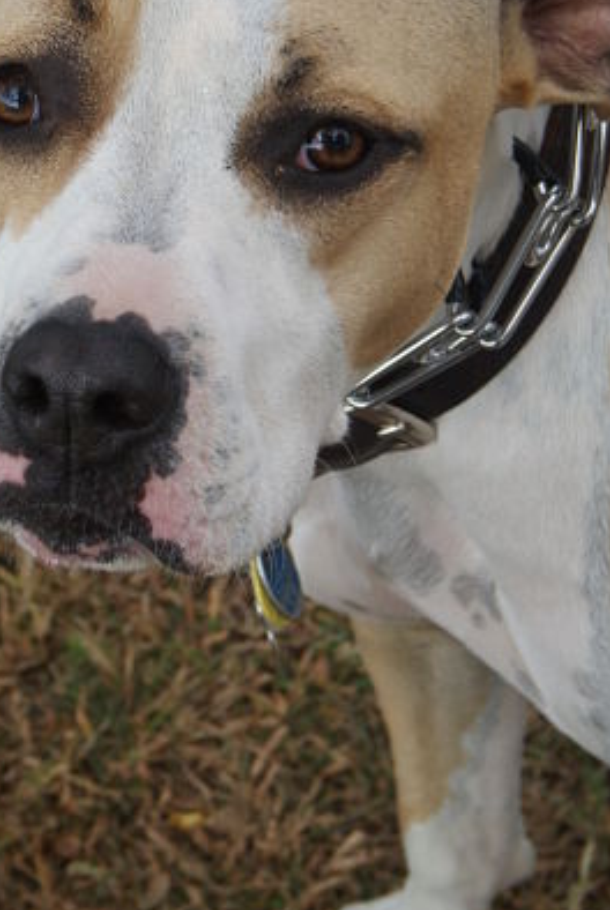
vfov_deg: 11.3
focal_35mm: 182
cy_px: 231
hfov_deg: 7.6
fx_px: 4609
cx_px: 245
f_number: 13
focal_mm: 80
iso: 400
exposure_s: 1/200
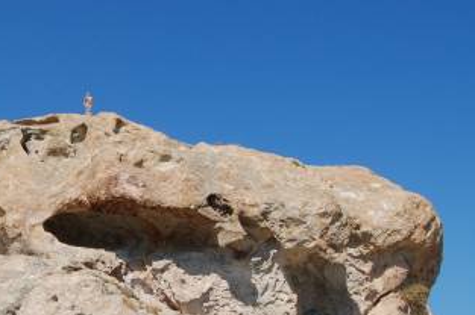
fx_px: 685
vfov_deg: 25.9
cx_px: 100
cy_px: 192
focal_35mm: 52
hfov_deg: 37.0
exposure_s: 1/400
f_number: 13
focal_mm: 18
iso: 400
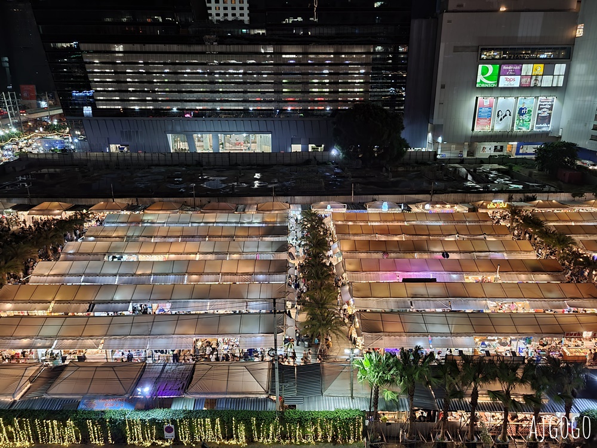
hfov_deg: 67.3
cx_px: 298
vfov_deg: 53.1
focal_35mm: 26
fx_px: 448
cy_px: 224
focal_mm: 5.4
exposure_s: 1/4
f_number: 1.8
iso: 40
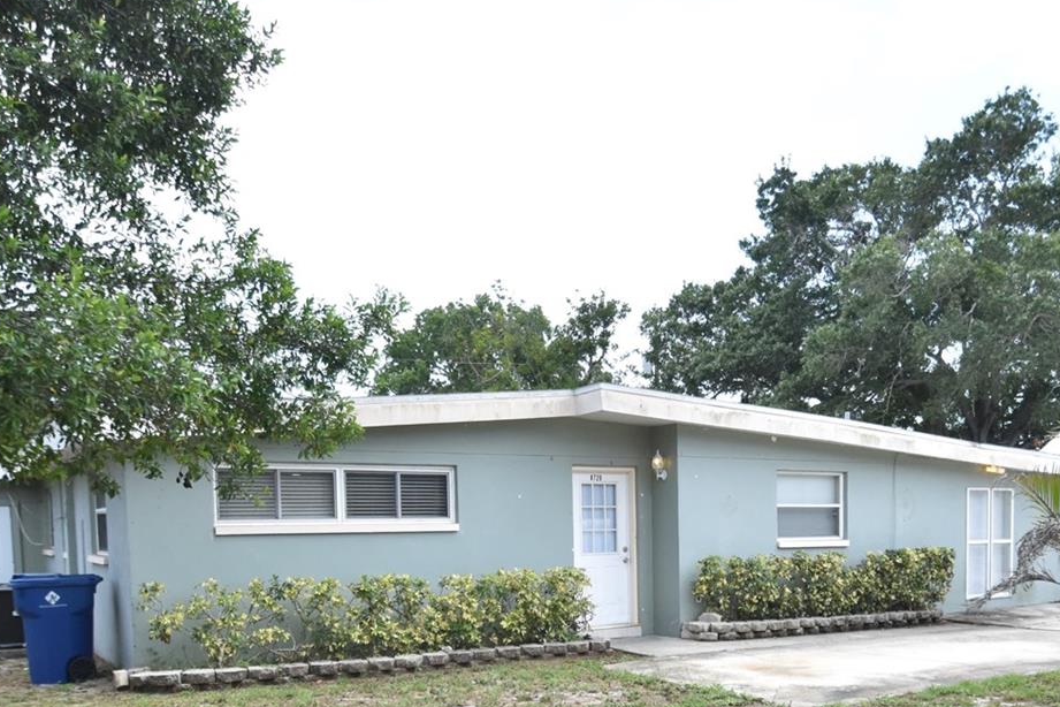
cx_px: 682
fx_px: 997
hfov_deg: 55.1
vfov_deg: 37.2
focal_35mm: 34
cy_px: 598
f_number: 3.8
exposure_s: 1/2000
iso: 800
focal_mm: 13
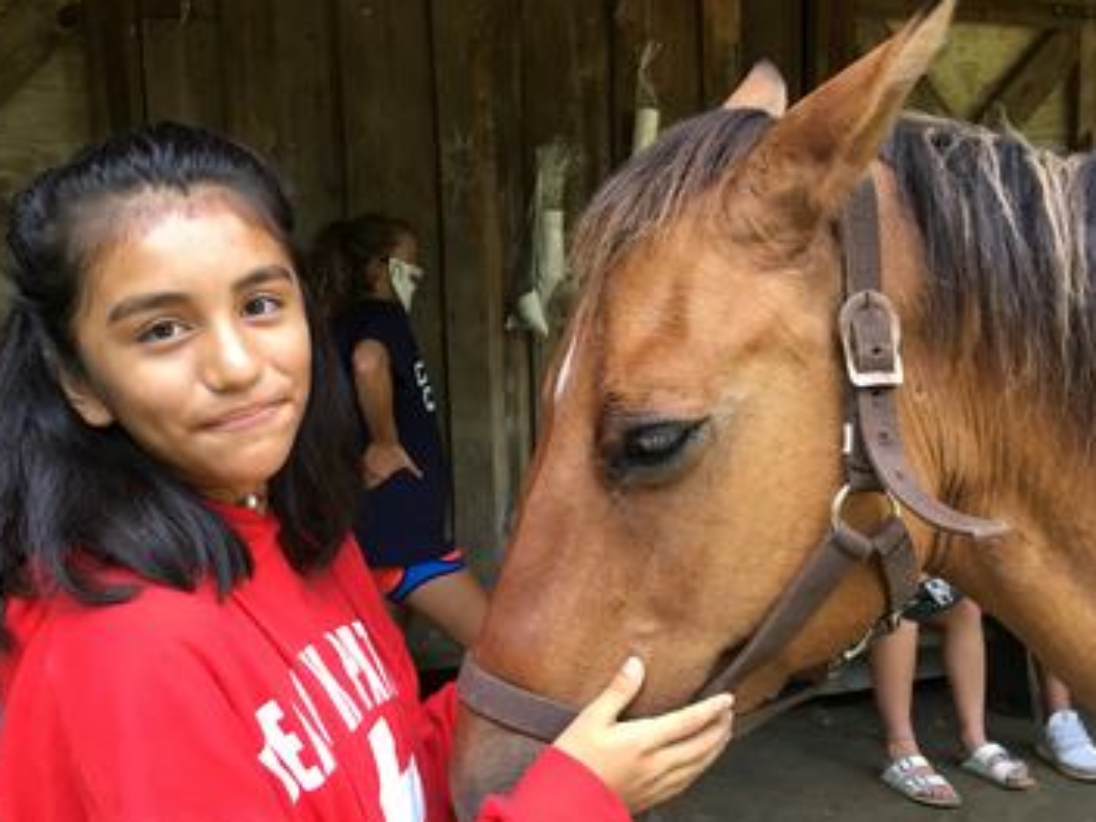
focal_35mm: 33
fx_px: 1045
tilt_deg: -5.3
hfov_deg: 55.2
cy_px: 411
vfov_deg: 42.9
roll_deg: +1.9
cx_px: 480
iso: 25
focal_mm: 4.15
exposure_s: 1/30
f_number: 2.2
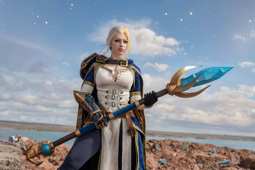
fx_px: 354
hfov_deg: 39.6
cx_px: 128
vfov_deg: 27.0
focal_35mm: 50
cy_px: 85
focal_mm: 50
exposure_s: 1/1250
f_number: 5
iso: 100
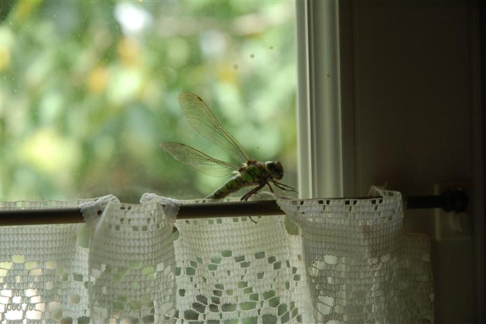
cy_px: 162
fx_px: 1417
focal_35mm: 105
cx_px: 243
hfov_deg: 19.5
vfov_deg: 13.0
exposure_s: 1/200
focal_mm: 70
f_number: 4.5
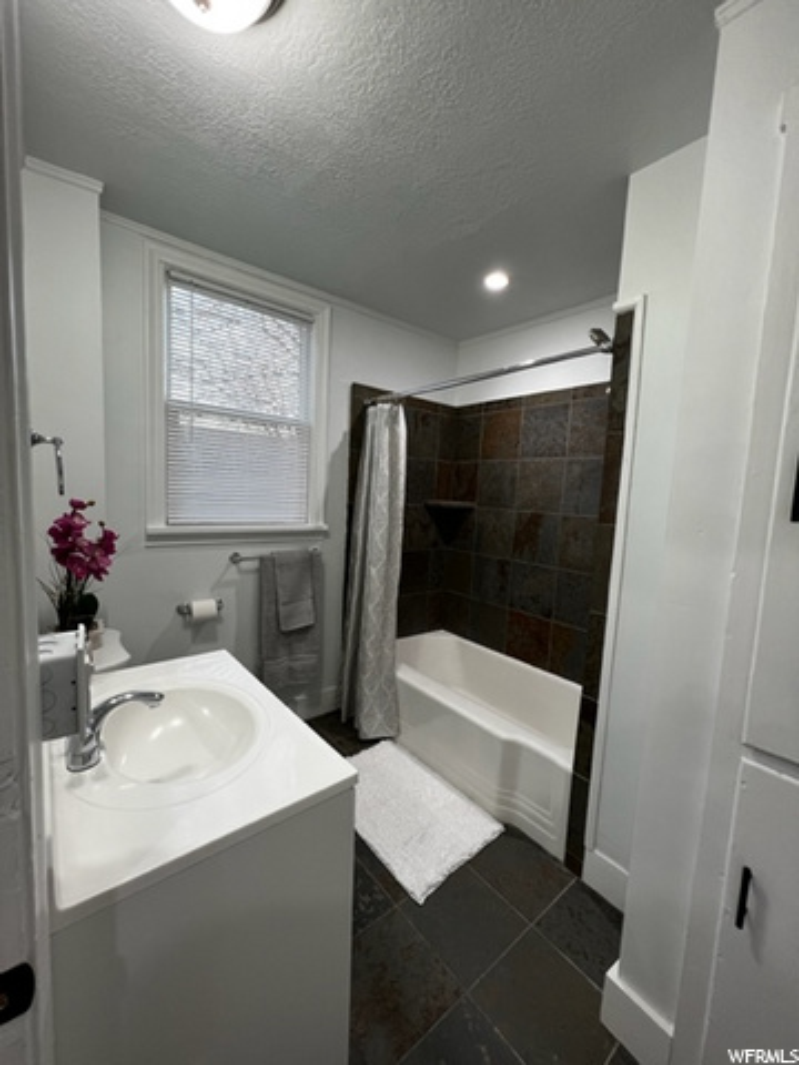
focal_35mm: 13
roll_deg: -2.7
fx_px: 400
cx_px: 400
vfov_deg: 106.2
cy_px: 532
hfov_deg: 89.9
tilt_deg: -6.0
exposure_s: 1/60
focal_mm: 1.57
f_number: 1.8
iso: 160
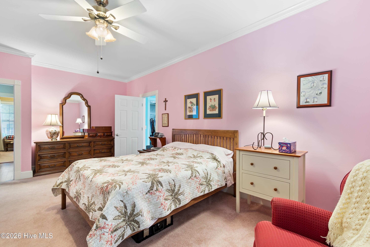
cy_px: 124
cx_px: 185
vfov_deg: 77.3
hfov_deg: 100.4
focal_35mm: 15
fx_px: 154
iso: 100
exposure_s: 1/1.67
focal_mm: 10
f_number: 4.5
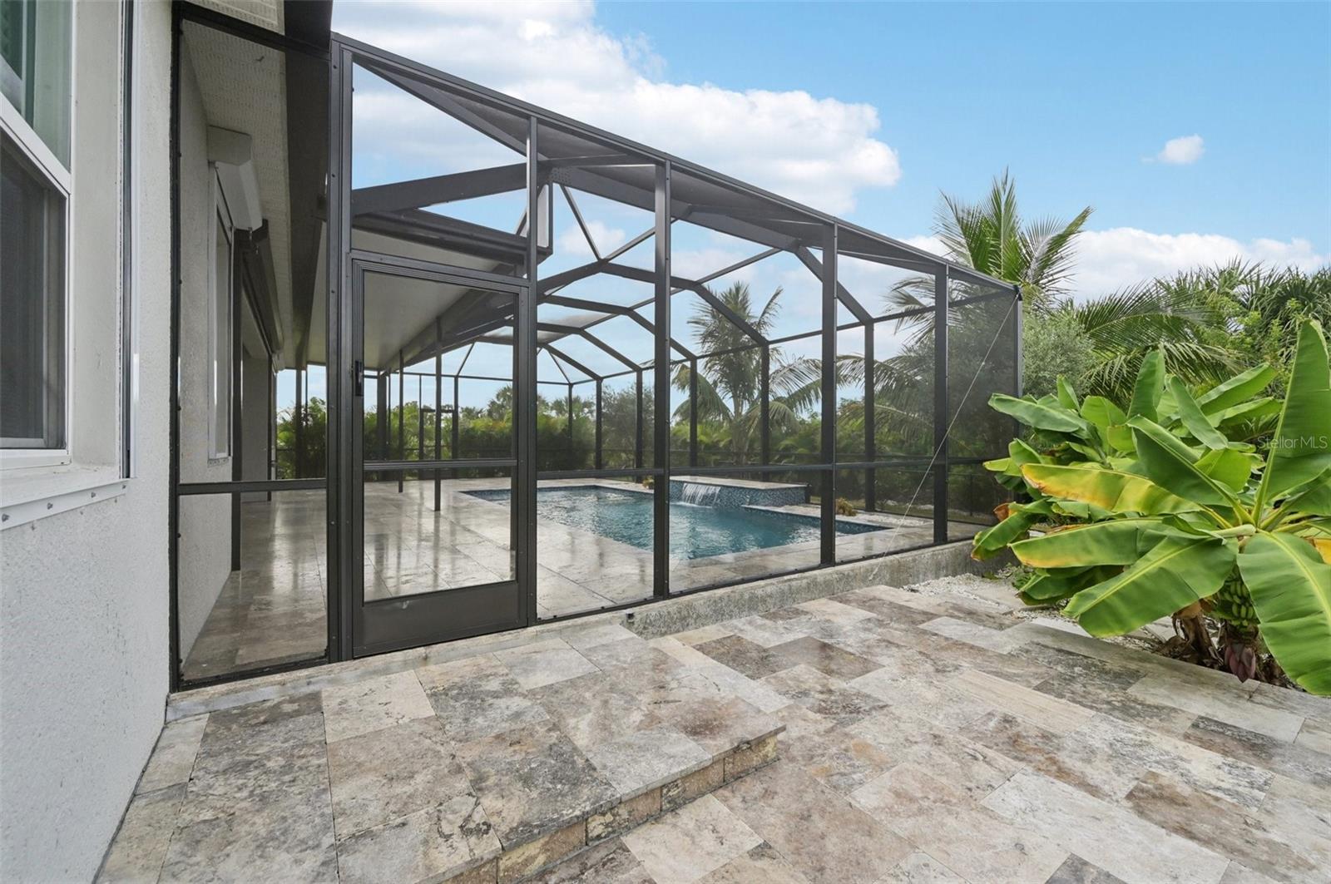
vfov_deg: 81.1
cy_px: 442
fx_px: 517
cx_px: 666
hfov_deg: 104.3
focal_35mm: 14
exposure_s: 1/320
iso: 400
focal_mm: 14
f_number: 8
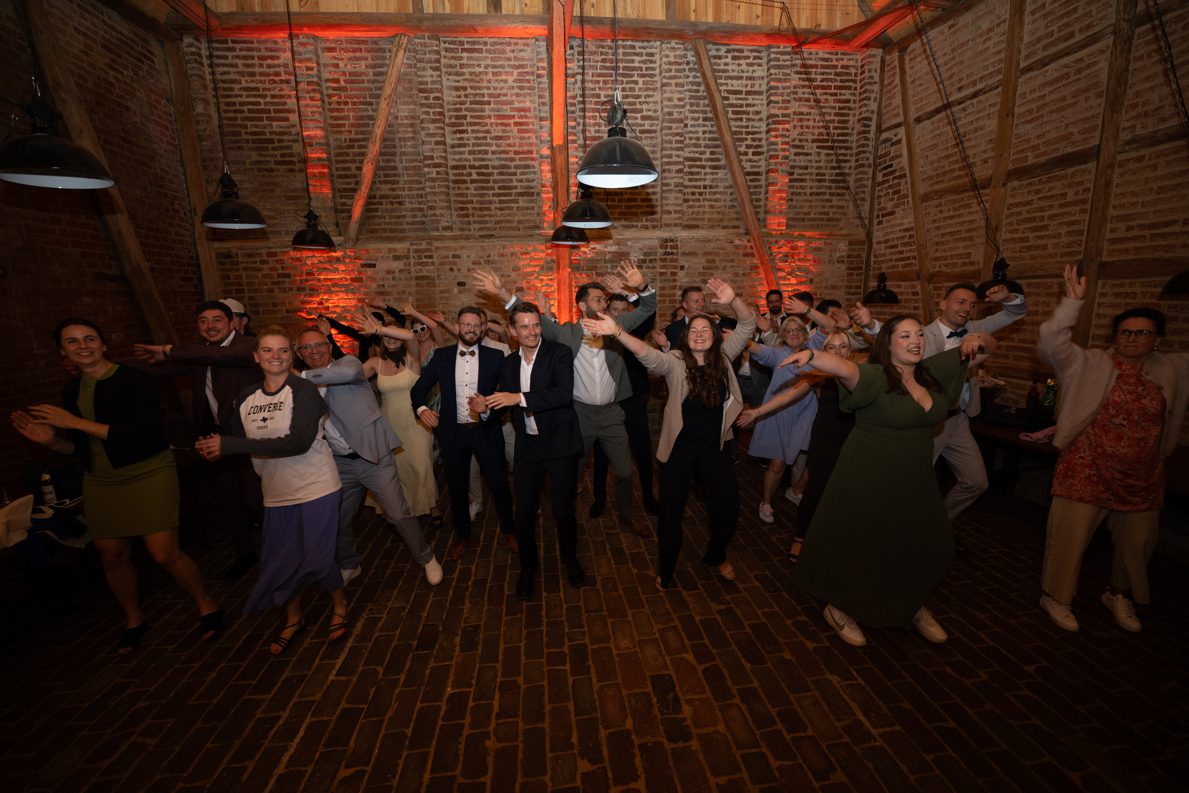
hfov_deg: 104.3
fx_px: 462
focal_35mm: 14
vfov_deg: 81.2
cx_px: 594
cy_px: 396
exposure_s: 1/80
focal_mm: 14
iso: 1000
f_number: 3.2
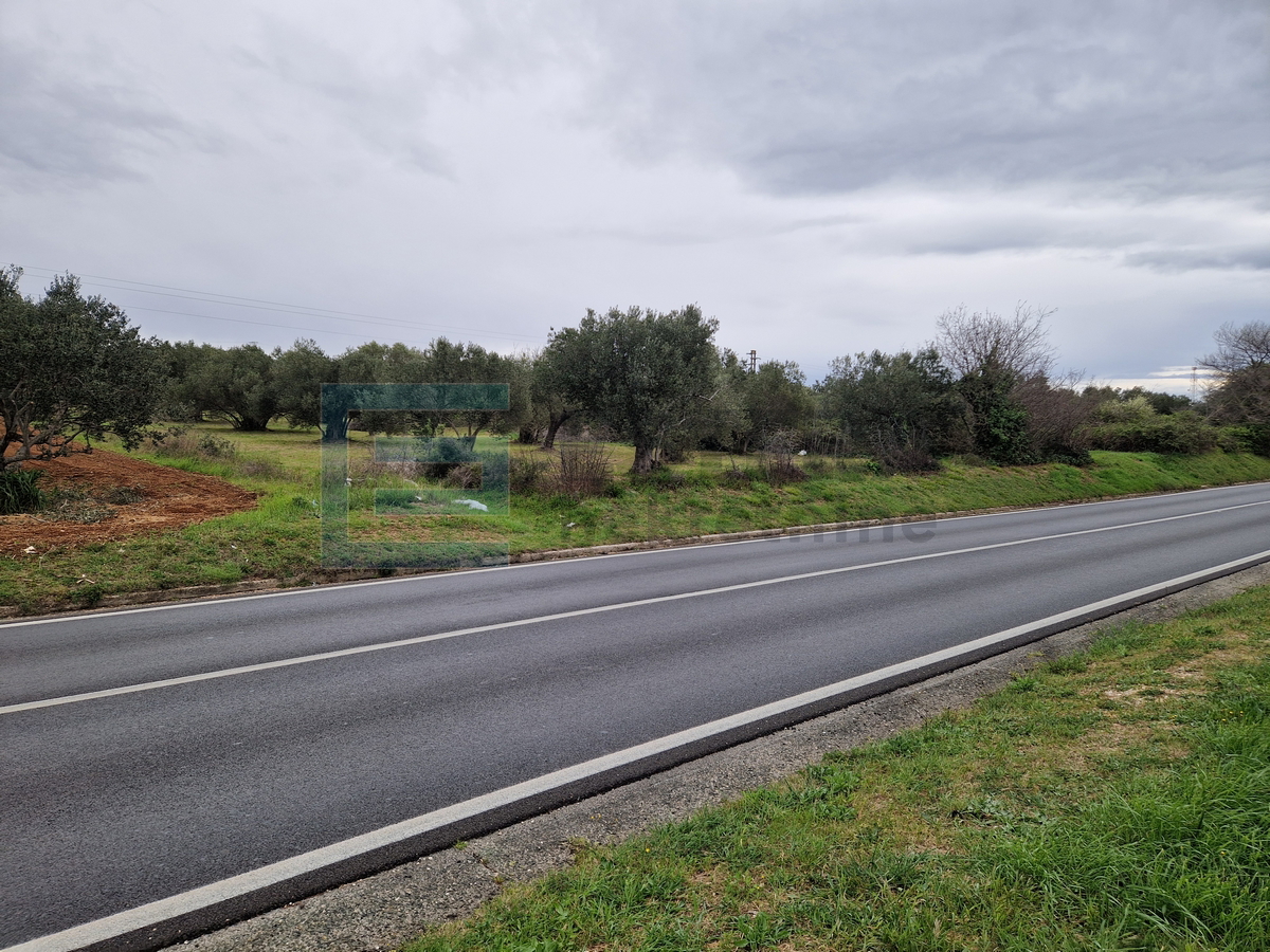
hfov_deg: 73.9
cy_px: 476
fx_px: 844
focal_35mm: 23
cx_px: 635
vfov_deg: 58.9
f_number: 1.8
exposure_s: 1/1060
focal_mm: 5.4
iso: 50
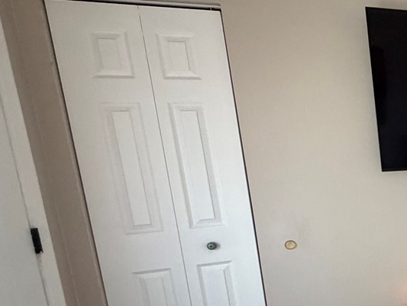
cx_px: 608
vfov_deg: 33.9
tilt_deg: -10.1
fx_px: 494
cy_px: 213
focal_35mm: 42
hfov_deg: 28.8
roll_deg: +1.9
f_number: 2.2
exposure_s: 1/60
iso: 320
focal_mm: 2.22
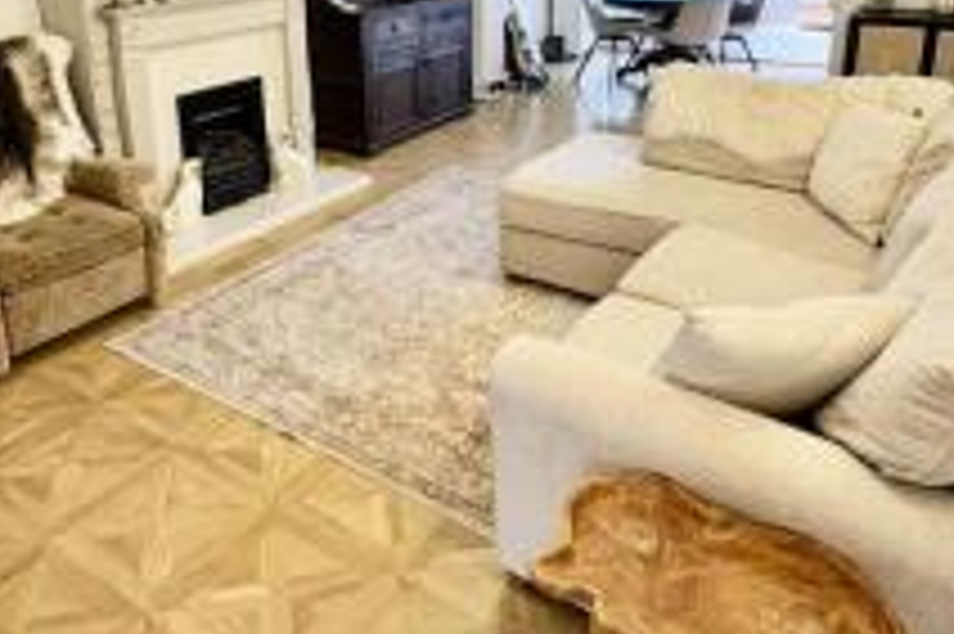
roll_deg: +1.1
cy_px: 119
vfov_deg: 41.5
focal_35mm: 30
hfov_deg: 61.7
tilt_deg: -14.6
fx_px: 794
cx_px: 410
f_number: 2.2
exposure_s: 1/100
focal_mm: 2.22
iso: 250
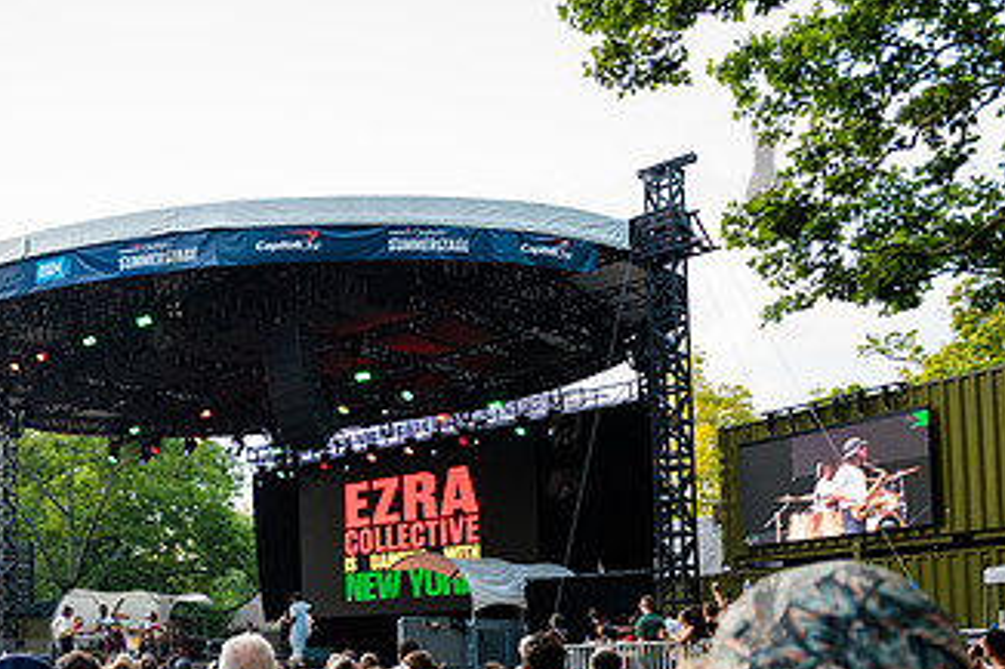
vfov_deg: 29.3
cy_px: 593
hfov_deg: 42.1
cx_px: 166
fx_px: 1228
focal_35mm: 44
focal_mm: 24
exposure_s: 1/320
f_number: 4
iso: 1000
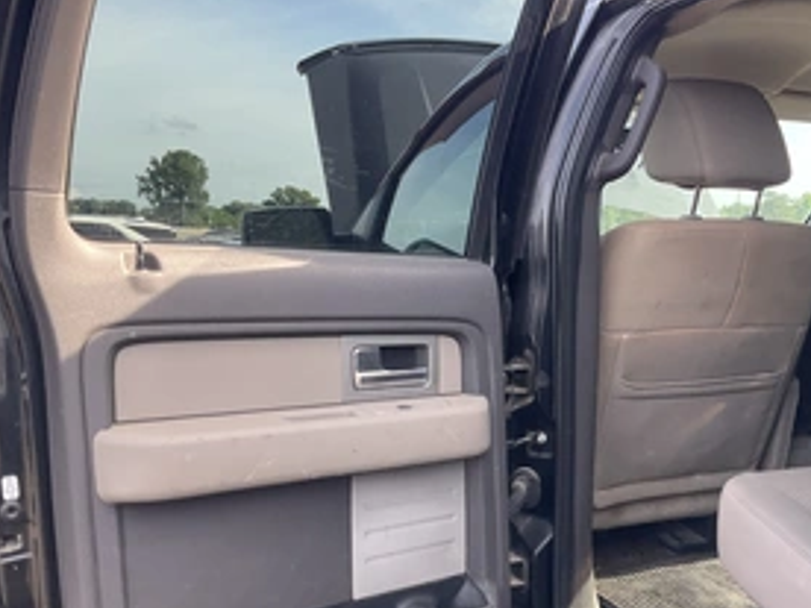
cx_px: 514
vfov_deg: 34.2
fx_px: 984
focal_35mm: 42
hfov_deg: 44.4
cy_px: 376
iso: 20
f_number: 1.8
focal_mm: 3
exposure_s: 1/143
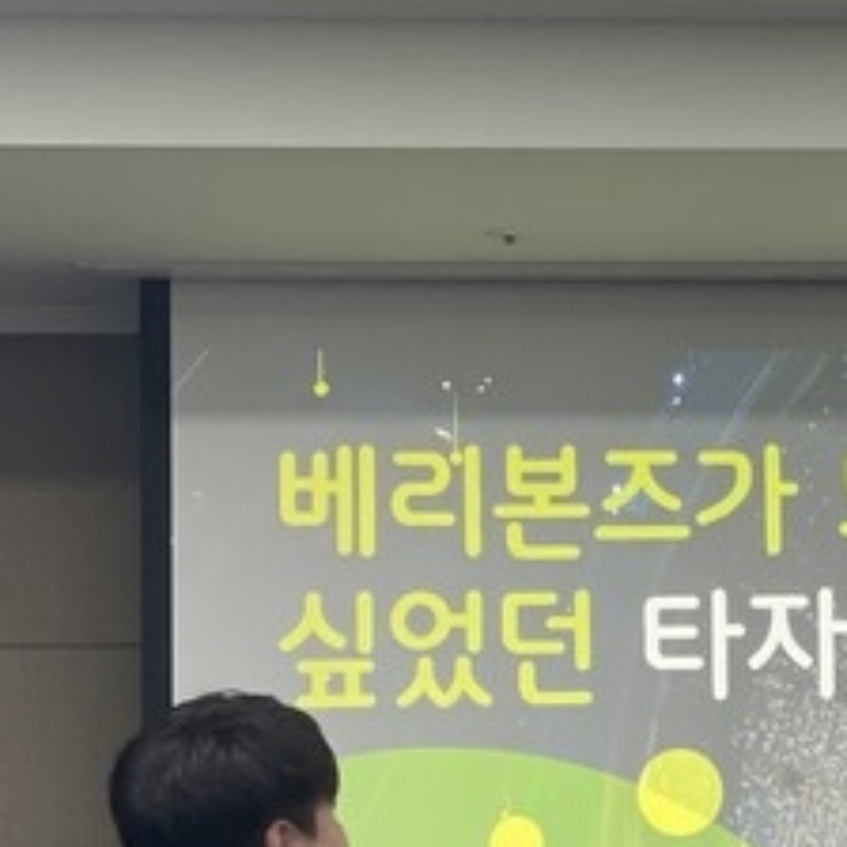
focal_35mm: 185
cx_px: 945
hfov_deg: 9.4
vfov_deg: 9.4
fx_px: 5121
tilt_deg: +5.6
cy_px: 709
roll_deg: +1.3
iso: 160
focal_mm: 6
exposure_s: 1/120
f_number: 2
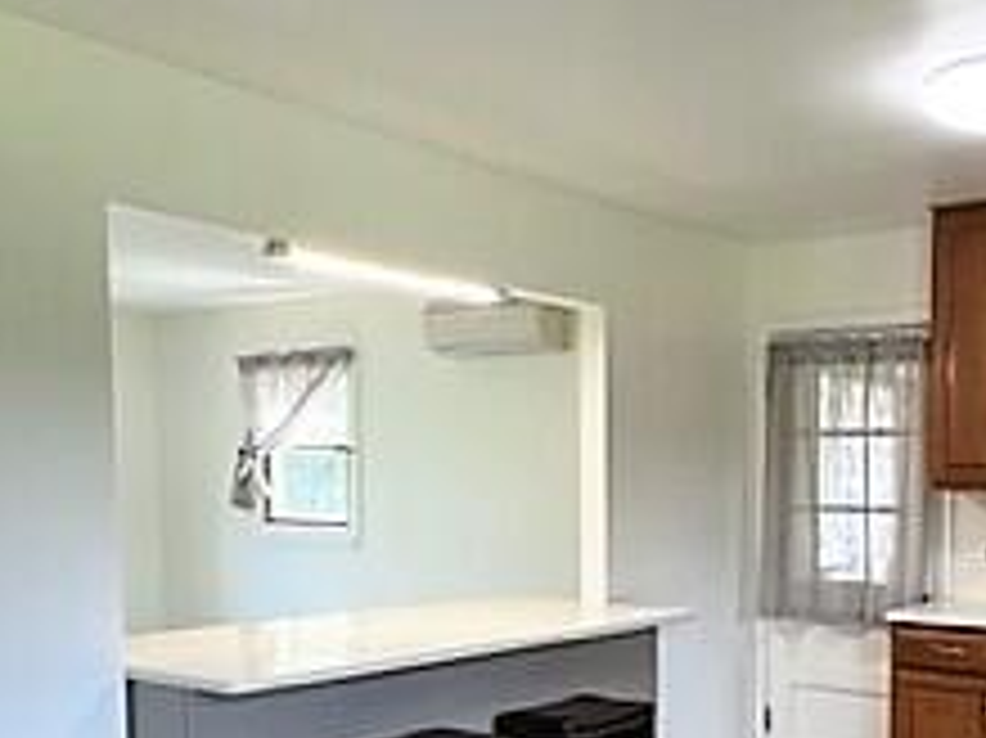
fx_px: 1082
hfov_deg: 46.6
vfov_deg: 36.6
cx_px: 779
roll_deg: -0.5
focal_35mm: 38
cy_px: 572
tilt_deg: -4.9
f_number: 1.8
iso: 125
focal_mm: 1.57
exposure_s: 1/120
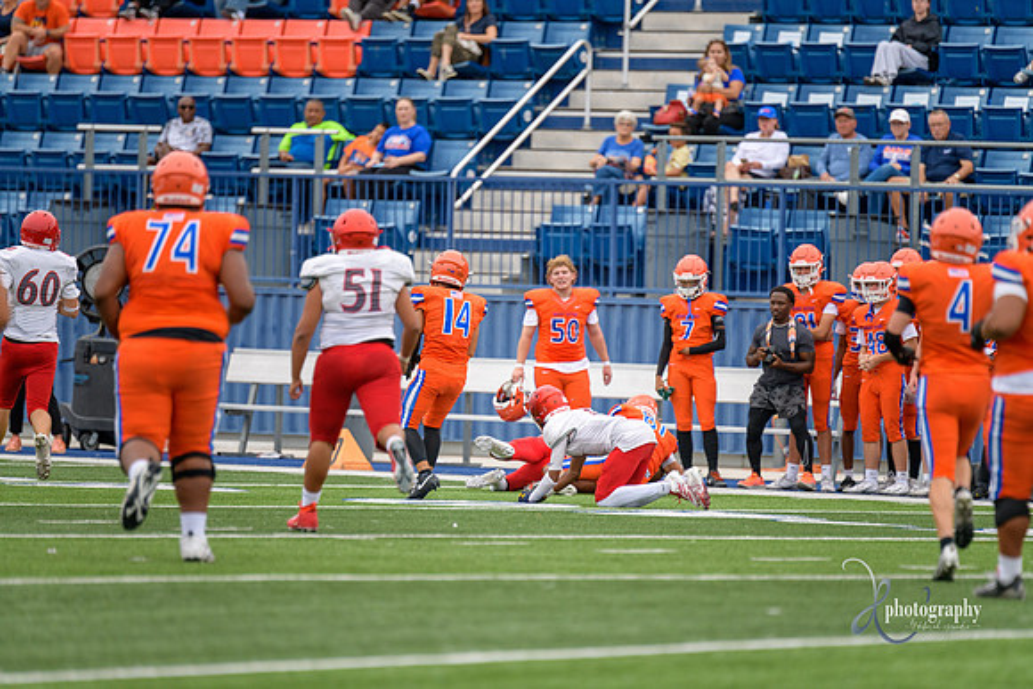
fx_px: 8610
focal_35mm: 300
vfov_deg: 4.6
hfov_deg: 6.9
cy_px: 344
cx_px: 516
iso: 250
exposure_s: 1/500
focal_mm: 300
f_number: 2.8
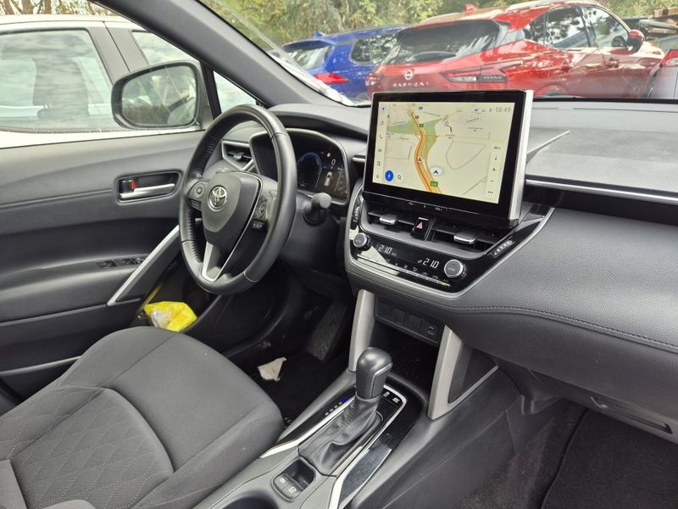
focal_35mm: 23
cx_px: 339
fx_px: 450
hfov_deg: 73.9
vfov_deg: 58.9
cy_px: 254
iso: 40
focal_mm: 5.4
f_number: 1.8
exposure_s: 1/100
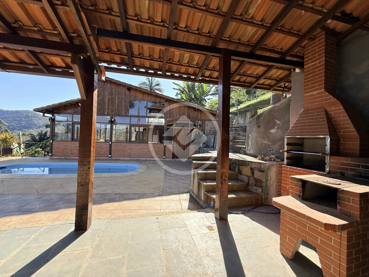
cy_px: 138
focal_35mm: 14
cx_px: 184
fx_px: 149
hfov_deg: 102.1
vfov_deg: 85.7
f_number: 2.2
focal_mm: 2.22
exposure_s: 1/333
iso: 32
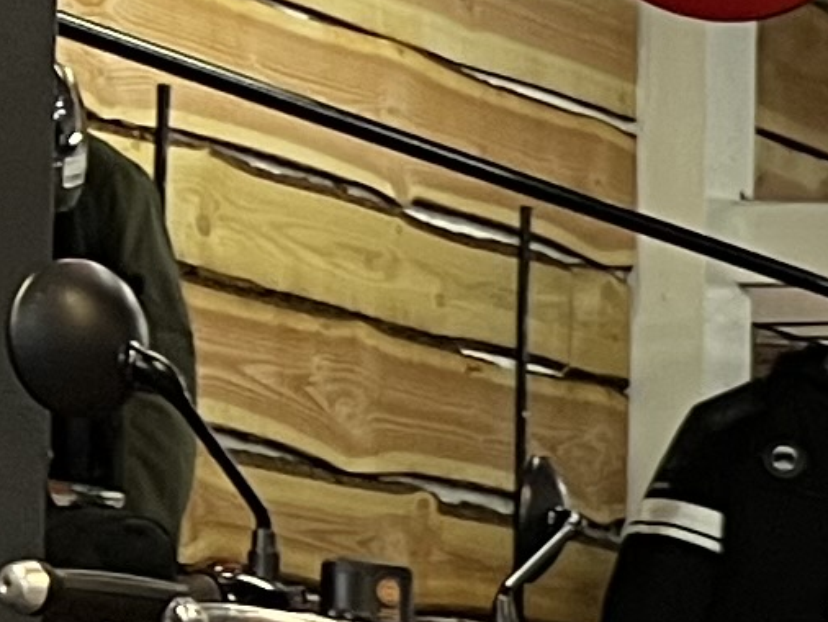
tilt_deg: -0.2
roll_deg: -1.6
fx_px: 4954
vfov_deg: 7.0
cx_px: 2954
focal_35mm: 207
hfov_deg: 7.6
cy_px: 1125
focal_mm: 5.1
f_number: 1.6
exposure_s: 1/50
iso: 80
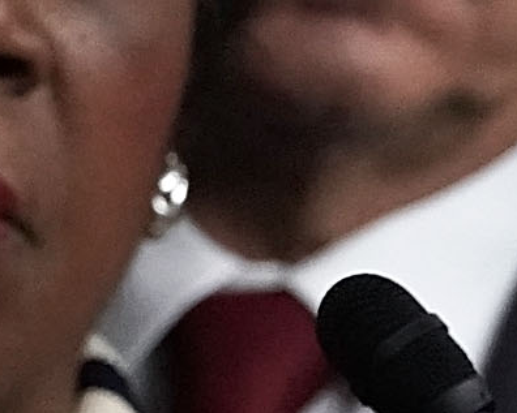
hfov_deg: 0.9
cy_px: 313
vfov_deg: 0.7
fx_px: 31681
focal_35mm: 2070
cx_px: -640
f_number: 8
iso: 6400
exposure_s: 1/500
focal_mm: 291
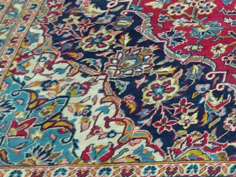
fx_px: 668
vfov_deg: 14.7
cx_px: 428
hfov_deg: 16.6
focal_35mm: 98
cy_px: -22
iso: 200
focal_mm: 4.69
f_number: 1.8
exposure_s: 1/100
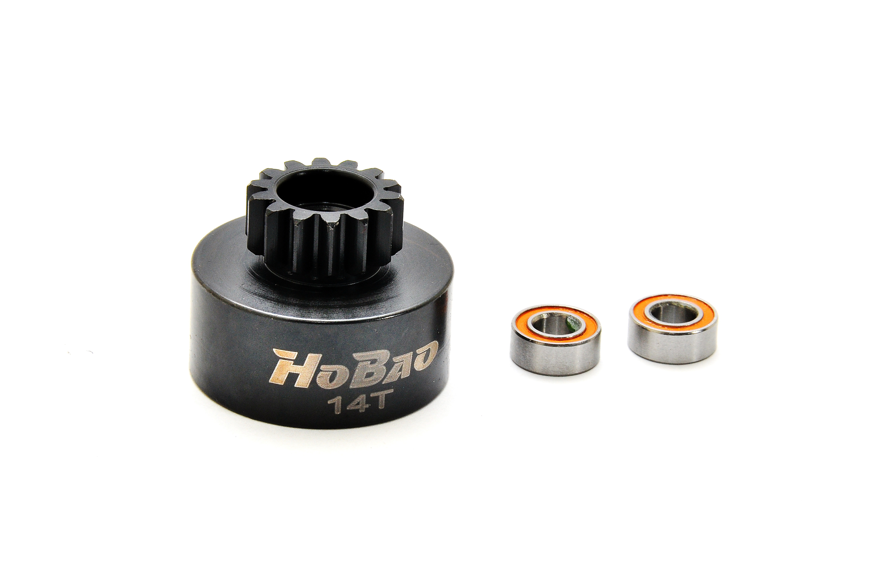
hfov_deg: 6.9
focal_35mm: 300
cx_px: 442
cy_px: 293
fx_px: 7349
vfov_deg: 4.6
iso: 400
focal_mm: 200
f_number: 22
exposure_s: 1/60
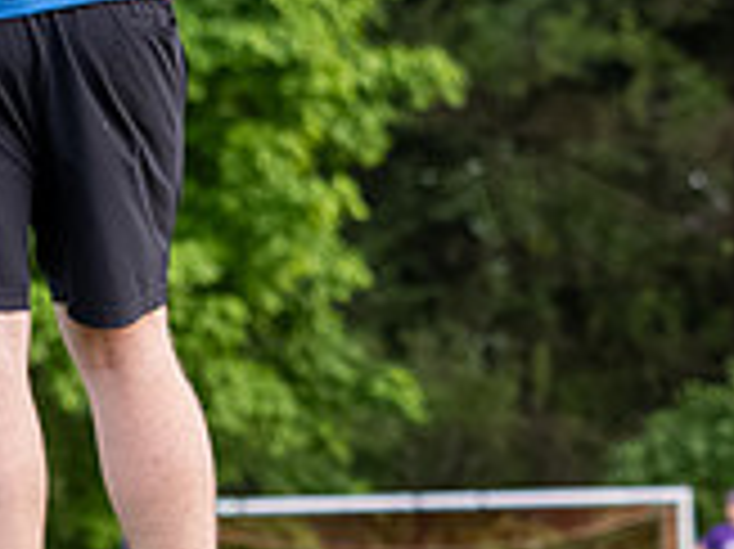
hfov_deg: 4.5
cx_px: 257
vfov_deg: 3.4
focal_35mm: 441
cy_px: -200
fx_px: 9344
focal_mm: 62
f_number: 2.8
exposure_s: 1/800
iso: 1600
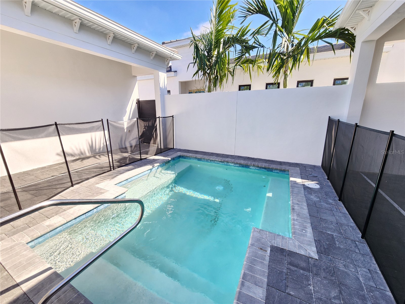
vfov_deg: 89.9
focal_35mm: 13
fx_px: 152
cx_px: 202
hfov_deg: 106.2
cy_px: 152
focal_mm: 2.2
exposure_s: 1/276
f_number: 2.2
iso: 50
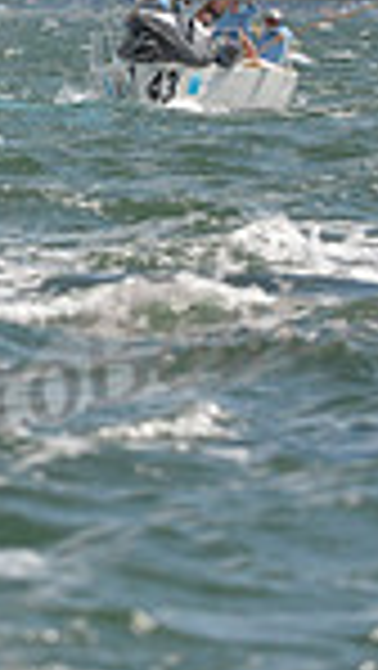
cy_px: -256
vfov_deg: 1.9
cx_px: -434
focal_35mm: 1143
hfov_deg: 1.1
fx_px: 20332
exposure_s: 1/1000
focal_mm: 280
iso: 200
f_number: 8
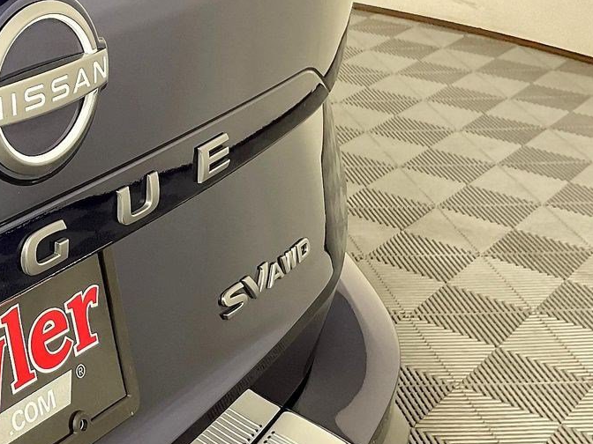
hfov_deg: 26.3
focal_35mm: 69
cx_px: -33
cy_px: 174
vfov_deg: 21.3
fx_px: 1182
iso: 80
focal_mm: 3
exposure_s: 1/60
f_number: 1.8
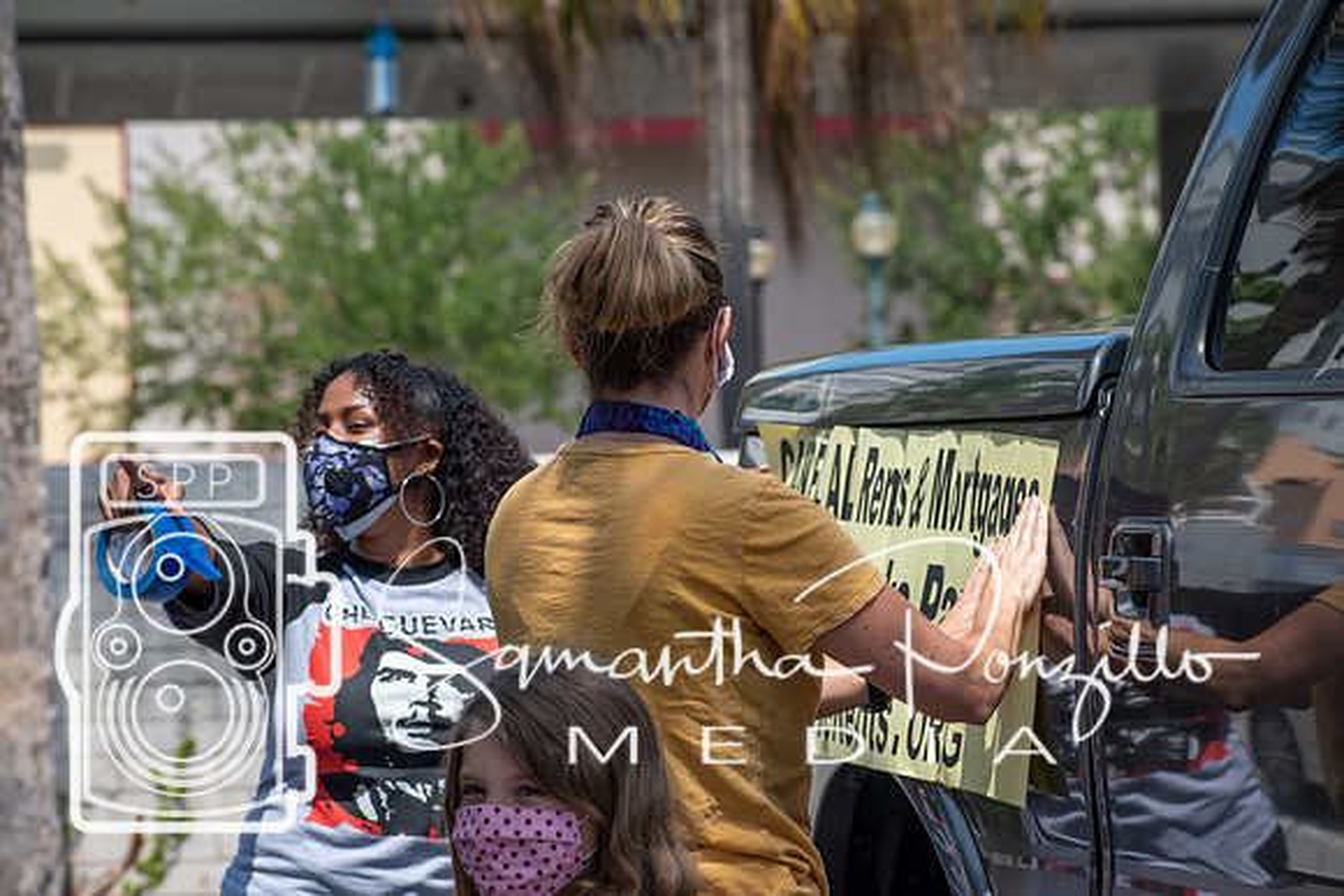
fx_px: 6864
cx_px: 672
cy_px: 448
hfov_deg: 11.2
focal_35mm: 184
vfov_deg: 7.5
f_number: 7.1
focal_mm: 120
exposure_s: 1/800
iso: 200
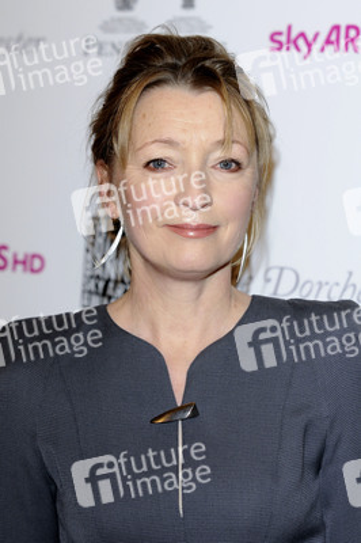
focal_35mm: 129
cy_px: 272
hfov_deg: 10.6
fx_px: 1944
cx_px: 180
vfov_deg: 15.9
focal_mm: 86
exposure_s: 1/200
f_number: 4.5
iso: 640
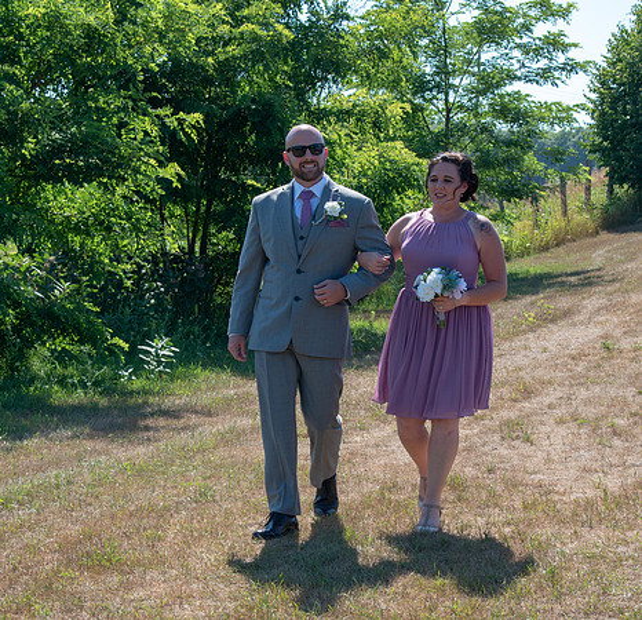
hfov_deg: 17.1
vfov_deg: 16.6
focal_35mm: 103
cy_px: 310
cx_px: 338
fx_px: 2130
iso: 200
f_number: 9
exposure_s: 1/320
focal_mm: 55
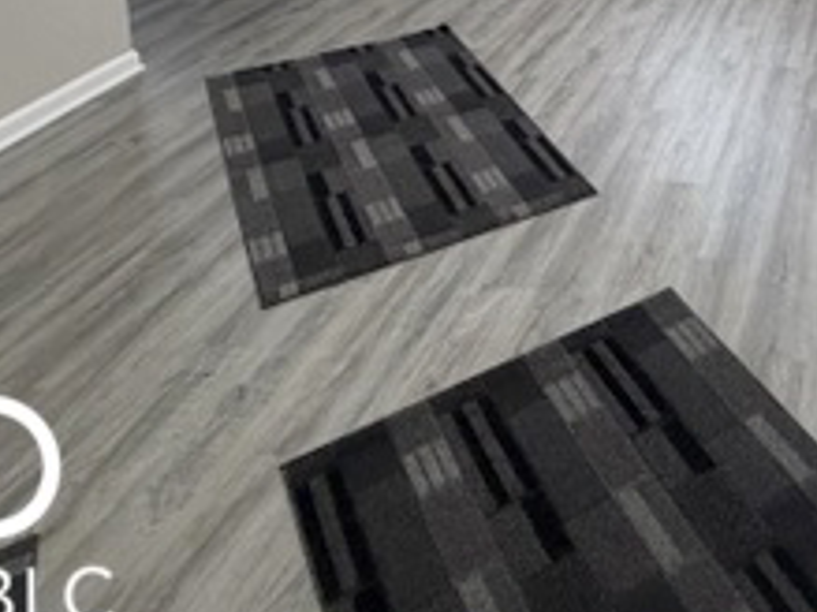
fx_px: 967
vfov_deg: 29.0
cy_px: -168
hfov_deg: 41.5
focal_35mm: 41
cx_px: 761
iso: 160
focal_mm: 2.22
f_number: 2.2
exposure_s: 1/120
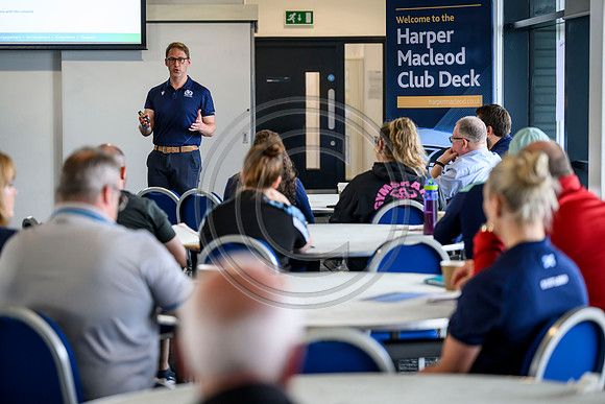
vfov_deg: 14.0
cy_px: 202
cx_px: 302
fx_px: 1647
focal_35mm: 98
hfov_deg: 20.8
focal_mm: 98
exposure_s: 1/500
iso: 2500
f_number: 2.8
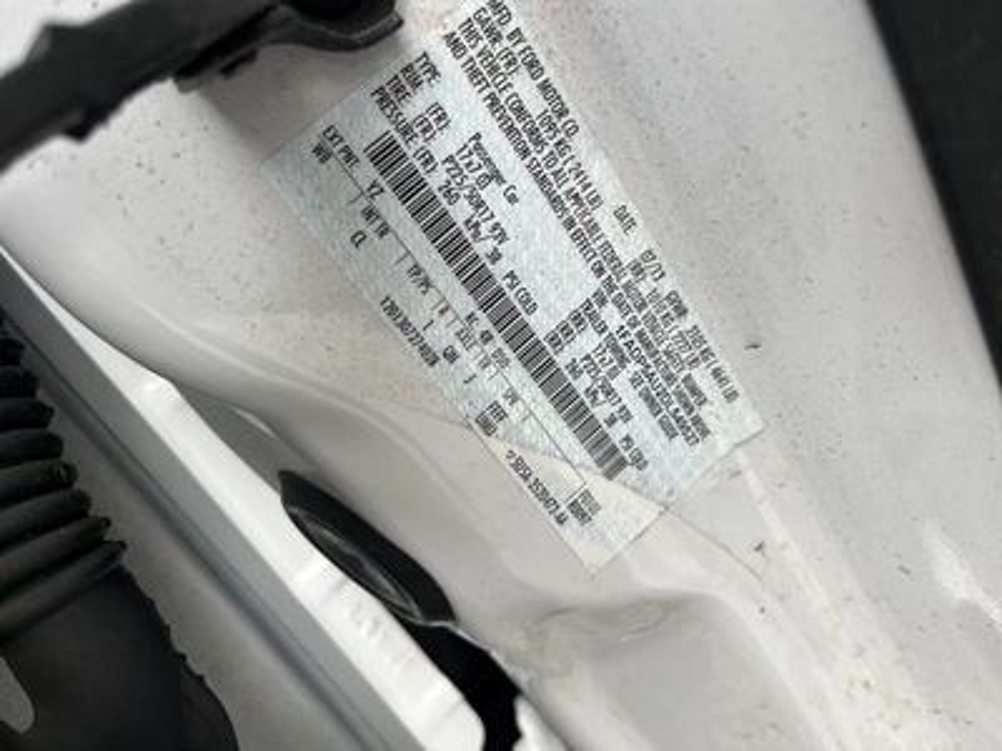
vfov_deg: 53.1
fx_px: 753
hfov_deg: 67.3
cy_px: 376
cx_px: 501
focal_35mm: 26
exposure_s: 1/240
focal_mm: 5.1
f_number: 1.6
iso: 40
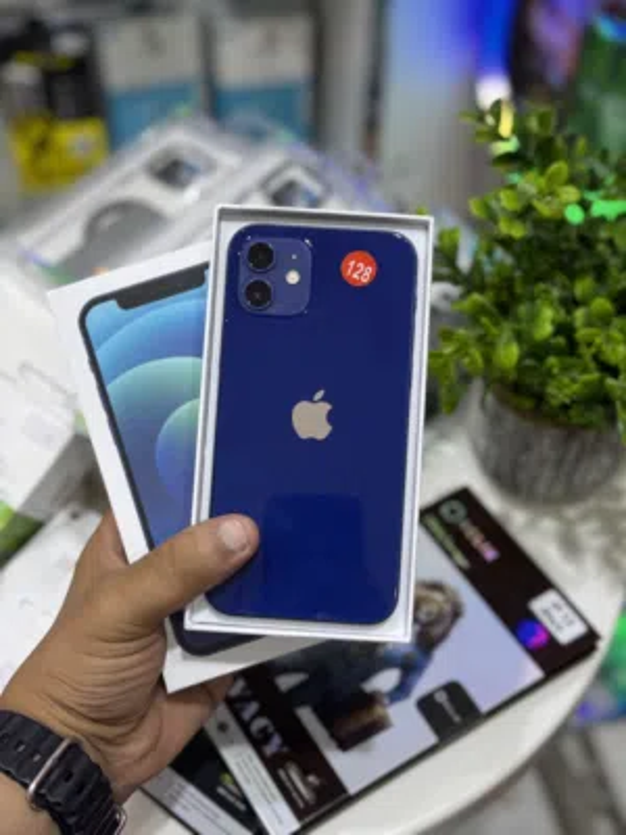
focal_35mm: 48
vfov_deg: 39.7
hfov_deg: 30.3
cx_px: 313
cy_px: 418
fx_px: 1157
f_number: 1.78
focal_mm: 6.76
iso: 100
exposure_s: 1/60
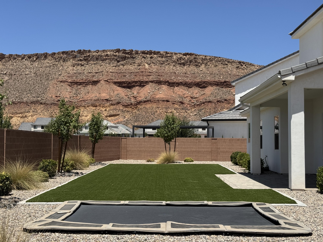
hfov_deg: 39.7
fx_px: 448
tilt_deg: +3.6
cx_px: 162
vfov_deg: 30.3
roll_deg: +0.0
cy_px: 121
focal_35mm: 48
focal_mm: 6.76
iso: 64
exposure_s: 1/5376
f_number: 1.78
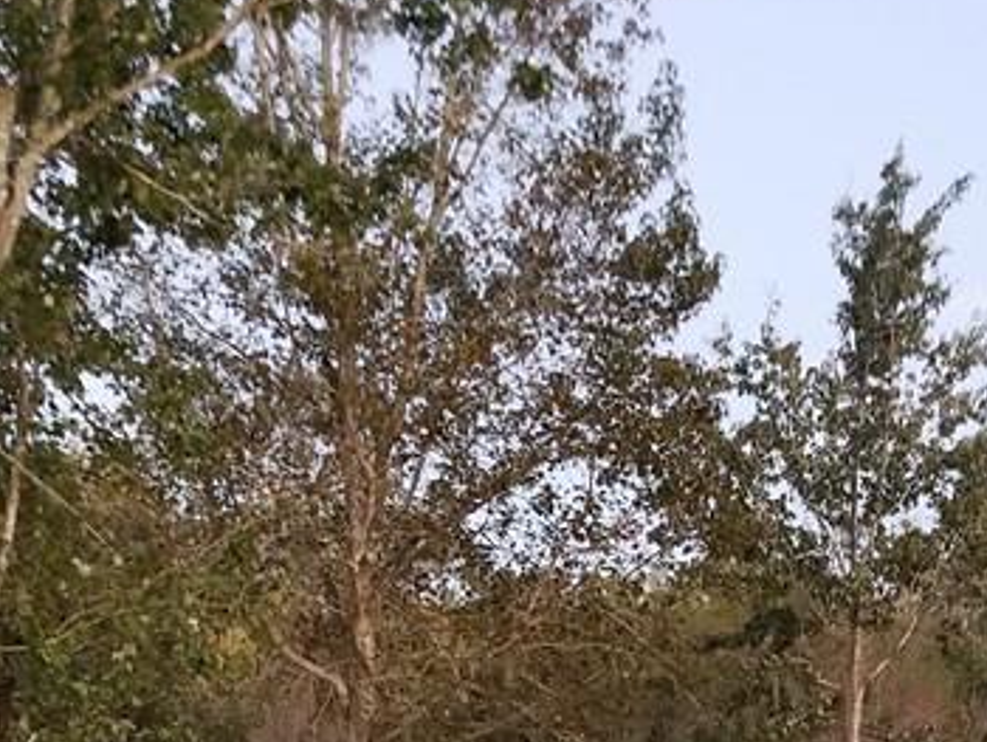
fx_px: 2168
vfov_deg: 18.0
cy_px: 996
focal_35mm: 76
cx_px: 629
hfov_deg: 25.6
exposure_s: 1/10
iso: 400
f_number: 1.7
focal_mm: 4.2
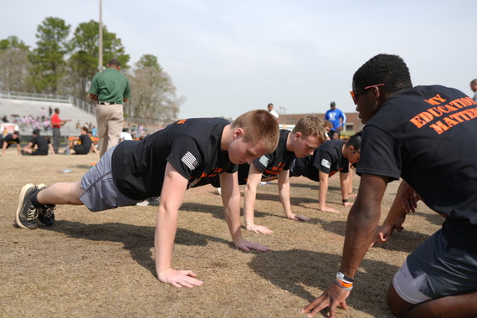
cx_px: 238
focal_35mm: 35
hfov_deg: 54.4
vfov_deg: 37.9
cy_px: 159
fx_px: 464
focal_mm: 35
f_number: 2.8
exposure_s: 1/1250
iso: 80
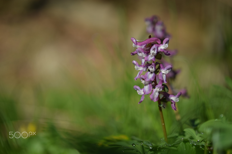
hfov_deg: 22.6
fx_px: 580
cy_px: 77
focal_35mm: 90
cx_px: 116
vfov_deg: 15.2
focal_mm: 60
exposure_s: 1/1600
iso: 100
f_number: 3
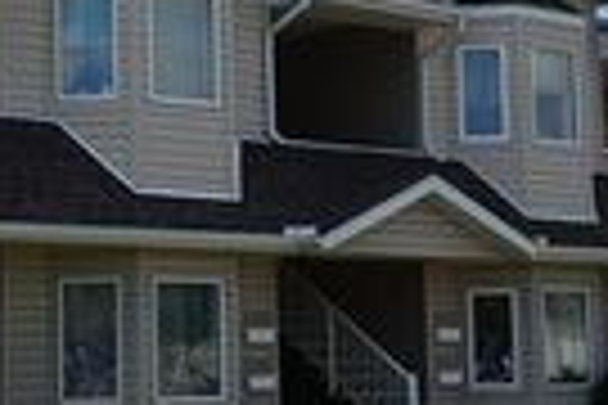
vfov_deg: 13.7
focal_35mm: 100
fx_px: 1689
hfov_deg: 20.2
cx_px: 108
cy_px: 158
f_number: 14
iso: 100
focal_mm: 18
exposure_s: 1/100
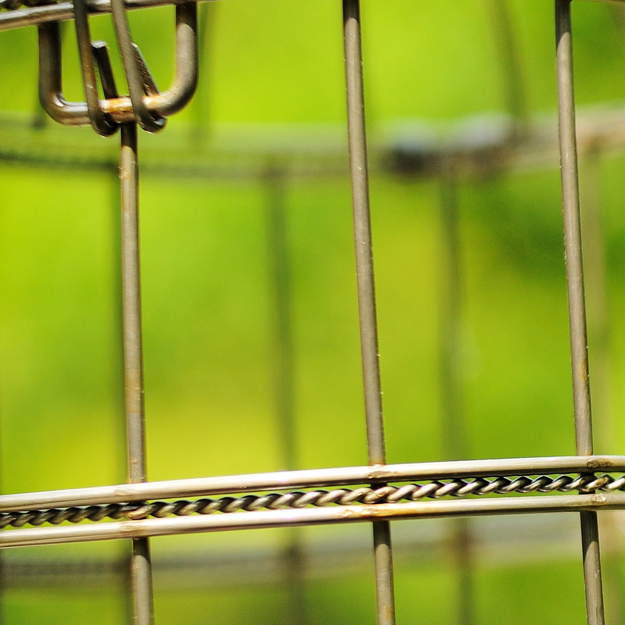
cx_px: 928
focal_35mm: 143
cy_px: 534
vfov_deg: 12.1
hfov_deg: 11.7
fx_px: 2921
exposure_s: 1/1000
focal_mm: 30
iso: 200
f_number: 2.2
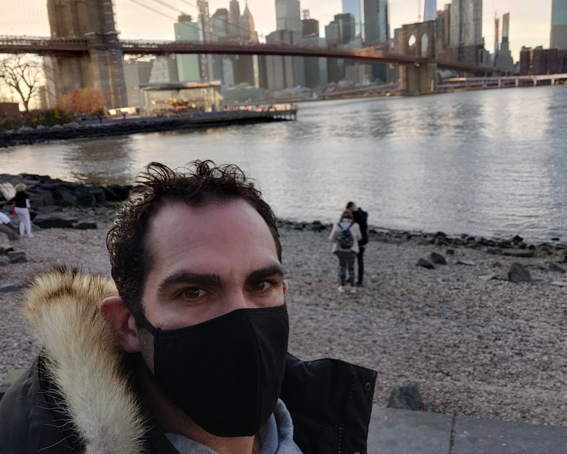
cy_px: 219
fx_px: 453
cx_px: 293
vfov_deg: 53.2
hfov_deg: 64.1
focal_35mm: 27
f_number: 2
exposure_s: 1/227
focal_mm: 3.45
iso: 100
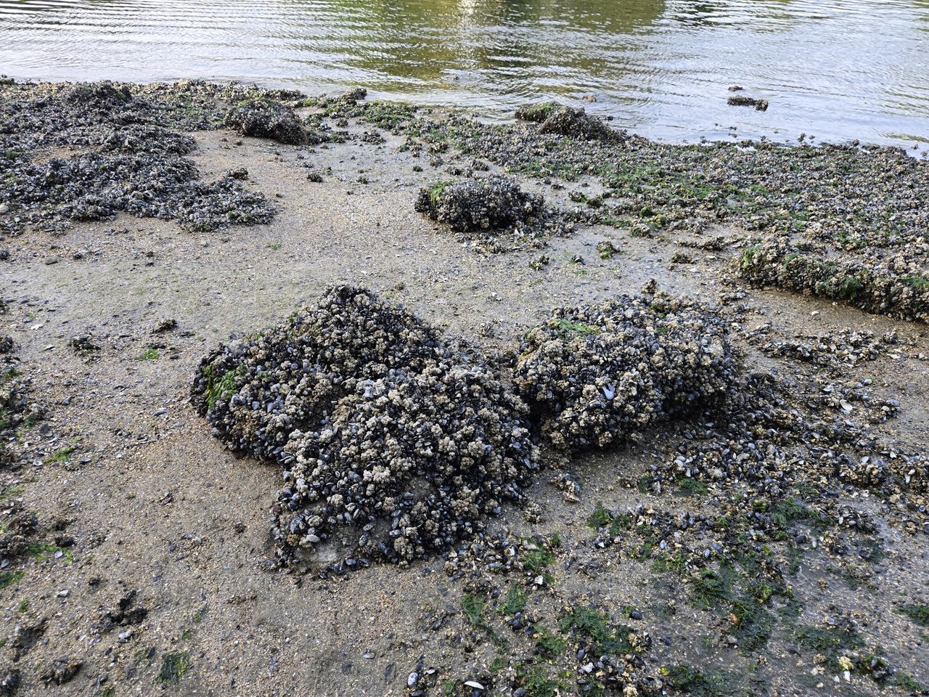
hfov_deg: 73.9
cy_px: 348
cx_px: 464
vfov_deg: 58.9
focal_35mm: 23
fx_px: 617
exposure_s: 1/508
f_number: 1.8
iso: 100
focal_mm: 5.4
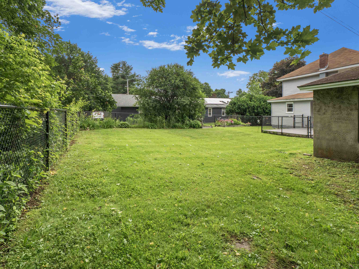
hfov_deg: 94.5
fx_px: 166
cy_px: 134
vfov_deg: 78.2
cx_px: 180
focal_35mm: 16
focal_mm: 8
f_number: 4.5
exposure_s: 1/250
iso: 200
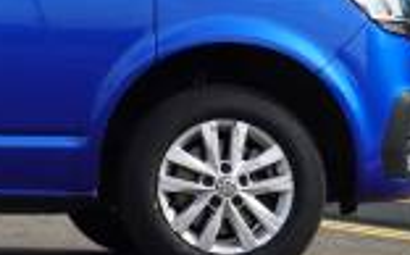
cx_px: -271
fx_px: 2243
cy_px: -79
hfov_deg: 10.0
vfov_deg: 6.5
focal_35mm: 201
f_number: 7.1
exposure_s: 1/80
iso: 100
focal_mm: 32
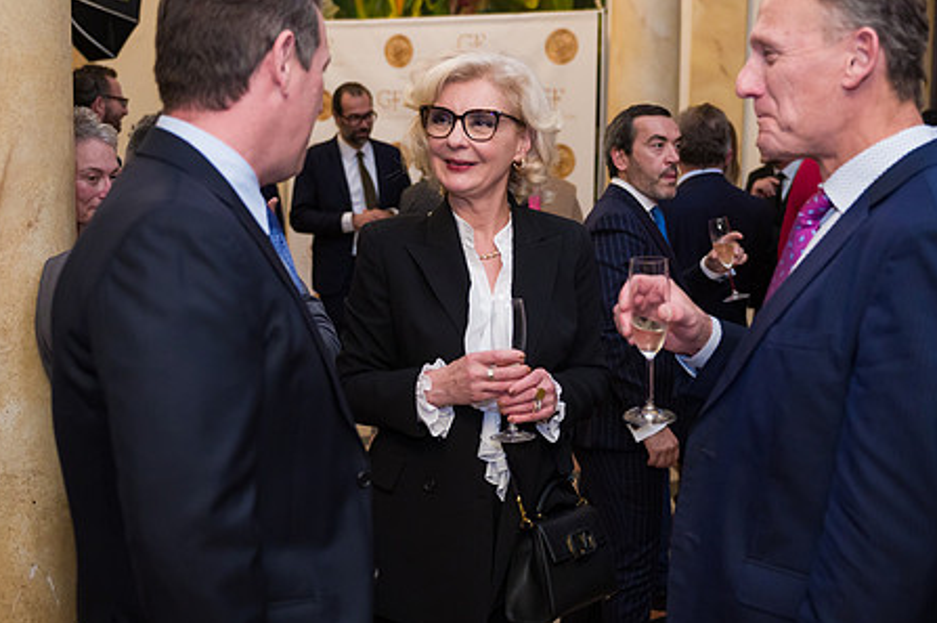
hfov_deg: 45.4
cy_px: 274
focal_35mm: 43
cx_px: 526
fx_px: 1118
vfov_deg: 31.1
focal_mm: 32
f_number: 3.2
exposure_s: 1/200
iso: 1600
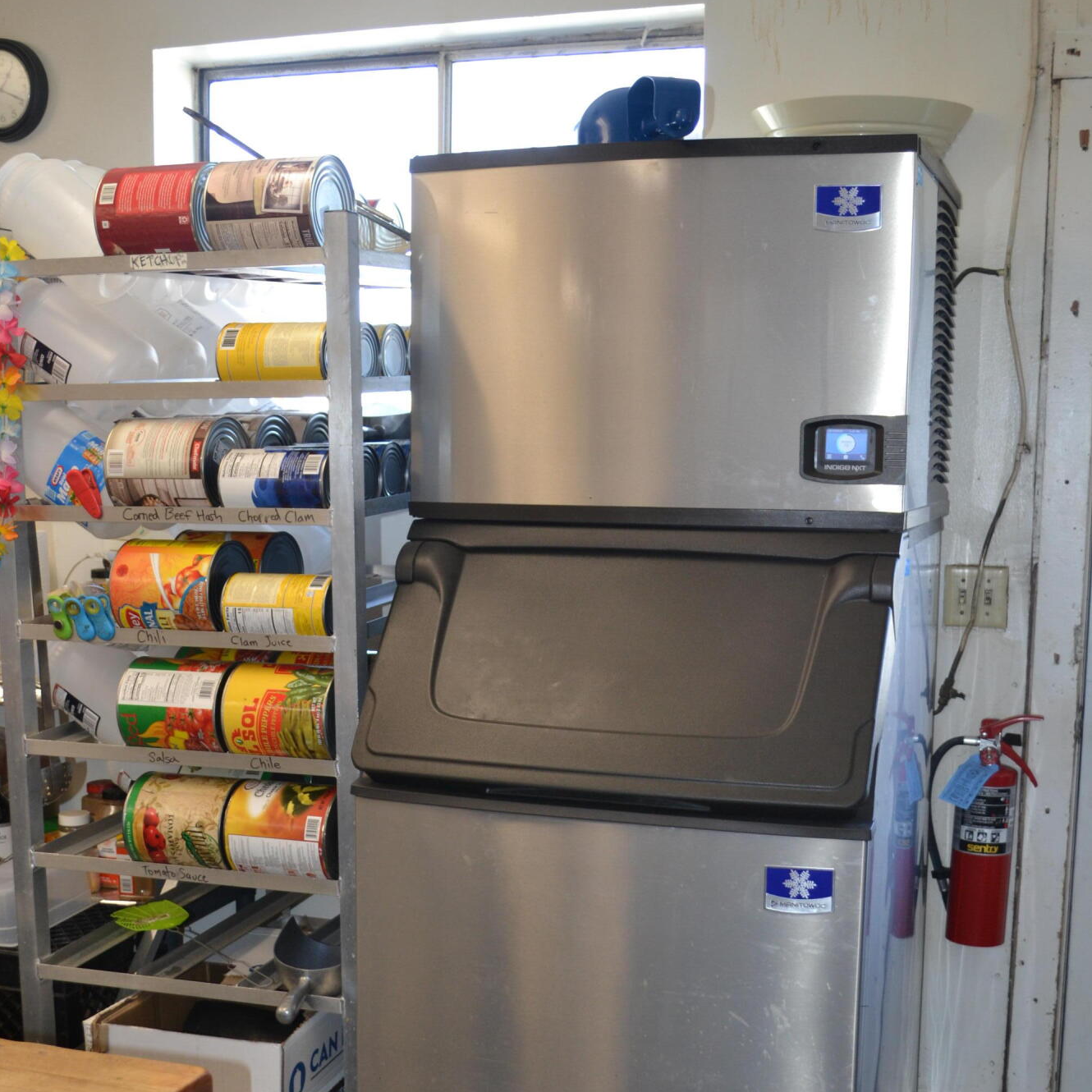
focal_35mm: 46
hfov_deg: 36.8
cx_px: 546
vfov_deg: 36.6
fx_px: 1642
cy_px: 686
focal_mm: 24
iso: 500
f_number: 4
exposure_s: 1/60
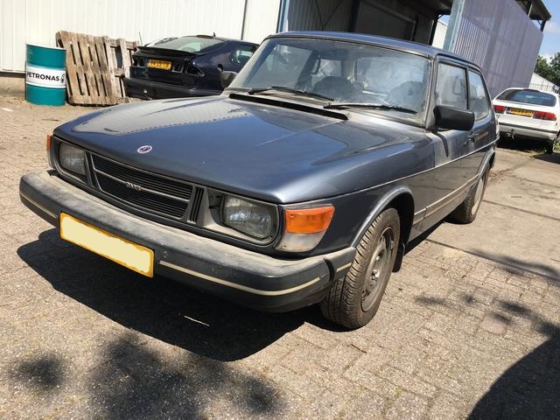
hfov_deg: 61.7
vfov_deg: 48.2
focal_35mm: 29
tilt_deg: -14.3
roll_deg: -9.2
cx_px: 280
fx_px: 469
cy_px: 210
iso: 25
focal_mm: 4.15
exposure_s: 1/1068
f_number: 2.2
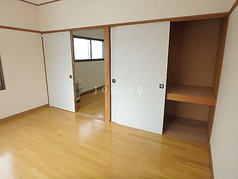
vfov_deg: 63.4
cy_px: 90
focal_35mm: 21
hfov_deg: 79.0
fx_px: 144
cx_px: 119
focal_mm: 3.7
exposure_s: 1/60
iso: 125
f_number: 3.5
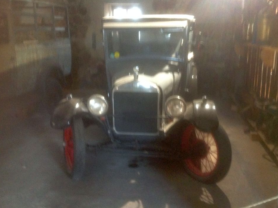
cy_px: 101
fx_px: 305
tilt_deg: -11.9
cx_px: 149
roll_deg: -1.6
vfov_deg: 37.6
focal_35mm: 38
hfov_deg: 49.0
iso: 320
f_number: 2.4
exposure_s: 1/15
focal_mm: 4.28
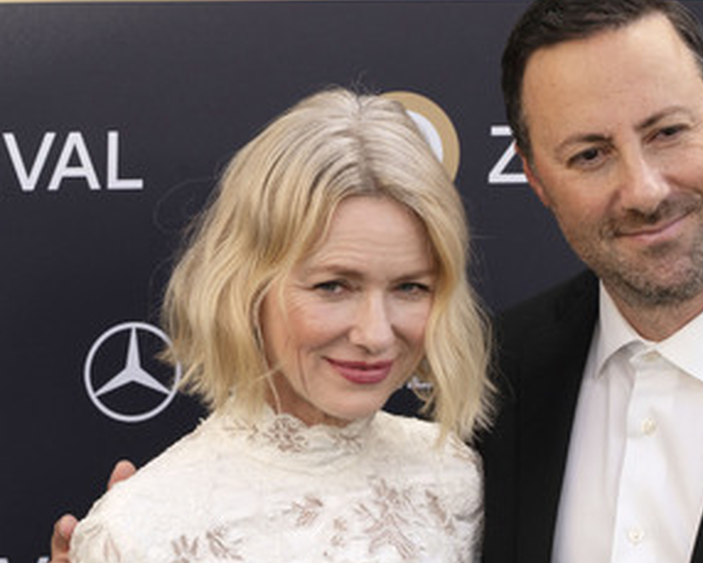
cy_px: 268
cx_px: 362
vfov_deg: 4.8
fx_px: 6723
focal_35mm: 323
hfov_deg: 6.0
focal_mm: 200
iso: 800
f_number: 9
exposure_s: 1/640
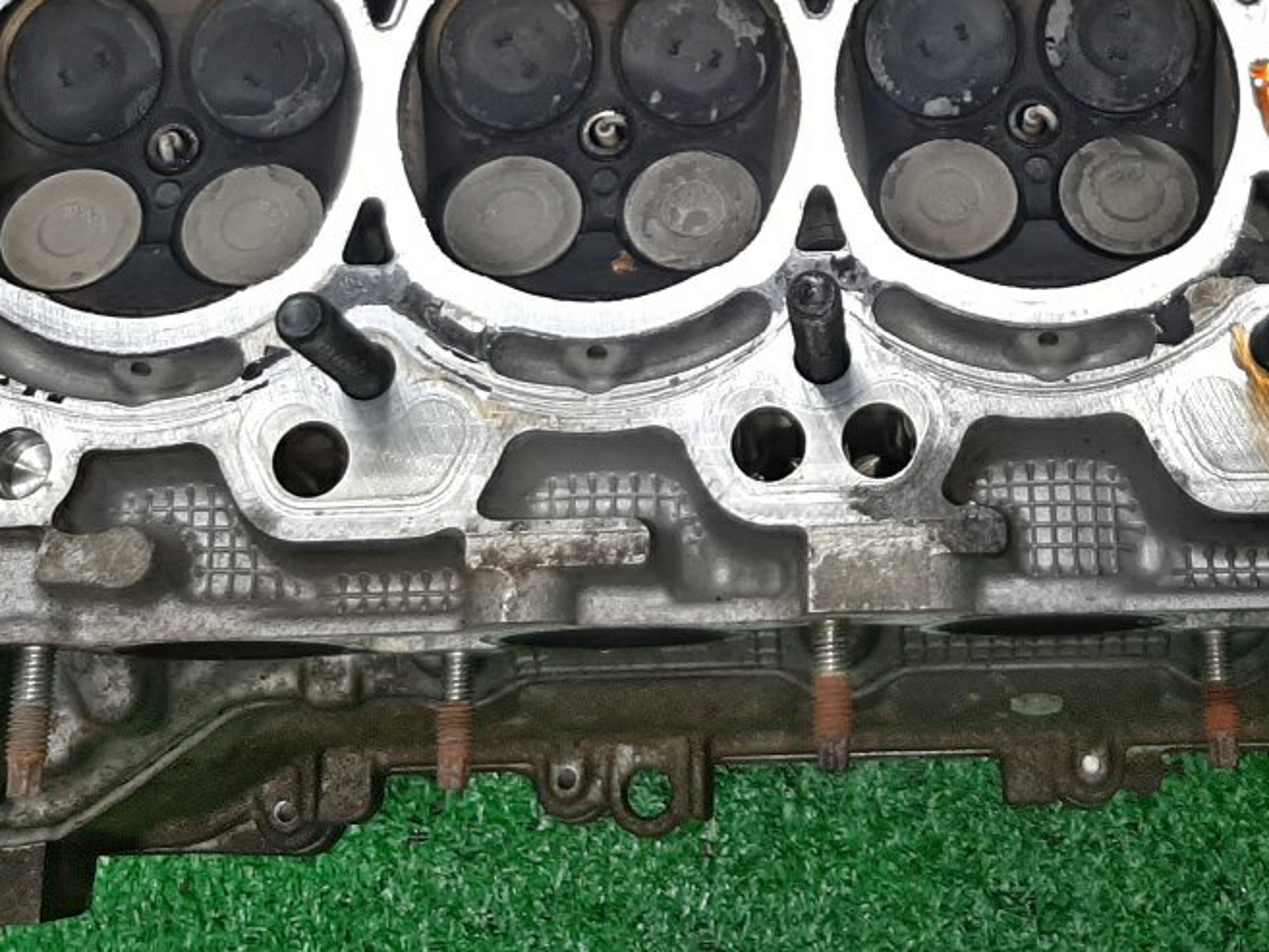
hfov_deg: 33.5
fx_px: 2090
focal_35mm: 57
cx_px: 842
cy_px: 83
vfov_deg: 24.9
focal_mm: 3.93
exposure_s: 1/50
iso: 55
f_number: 1.7
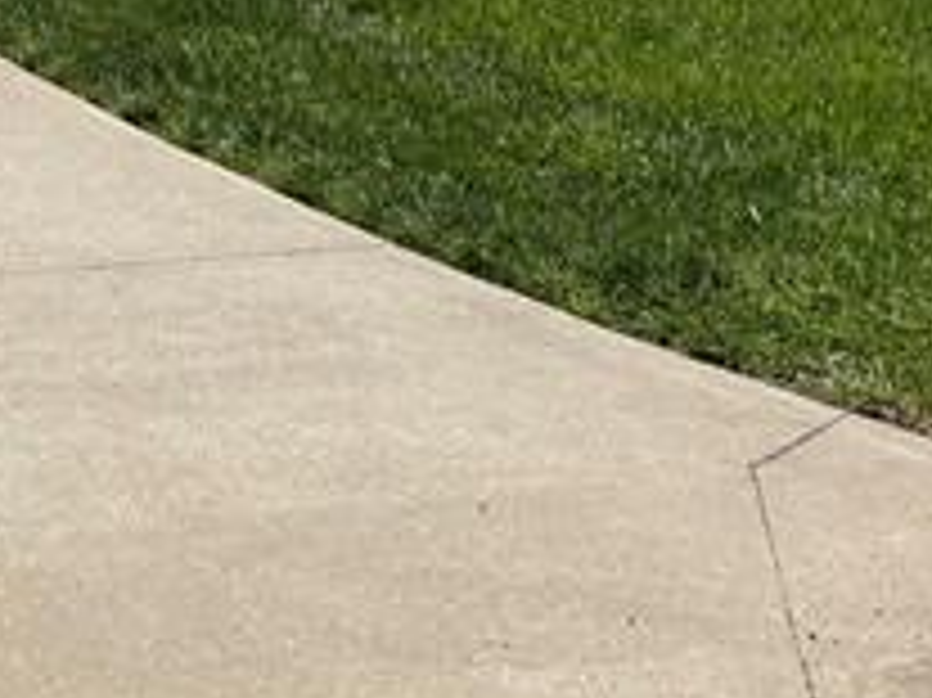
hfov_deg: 15.3
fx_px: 3202
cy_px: -693
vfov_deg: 11.3
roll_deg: +0.5
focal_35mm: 119
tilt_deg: +3.1
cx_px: -464
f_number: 1.78
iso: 80
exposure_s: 1/6173
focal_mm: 6.76
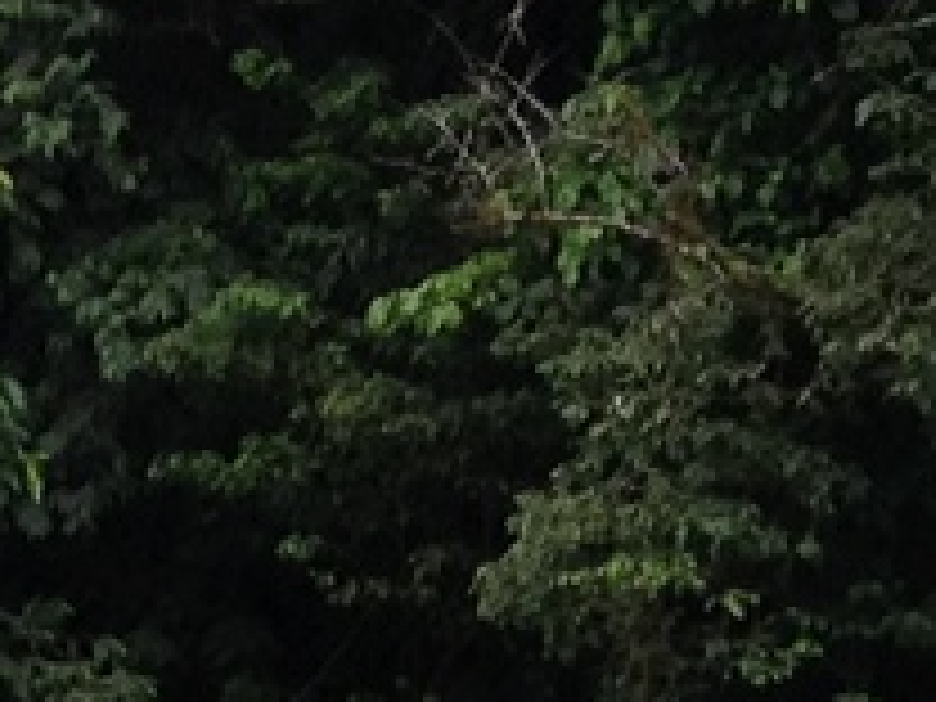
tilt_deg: -12.2
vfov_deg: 5.2
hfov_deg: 7.2
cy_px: 2286
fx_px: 7274
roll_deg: +0.3
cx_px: -558
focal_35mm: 269
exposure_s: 1/613
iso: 50
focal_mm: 4.28
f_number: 2.4
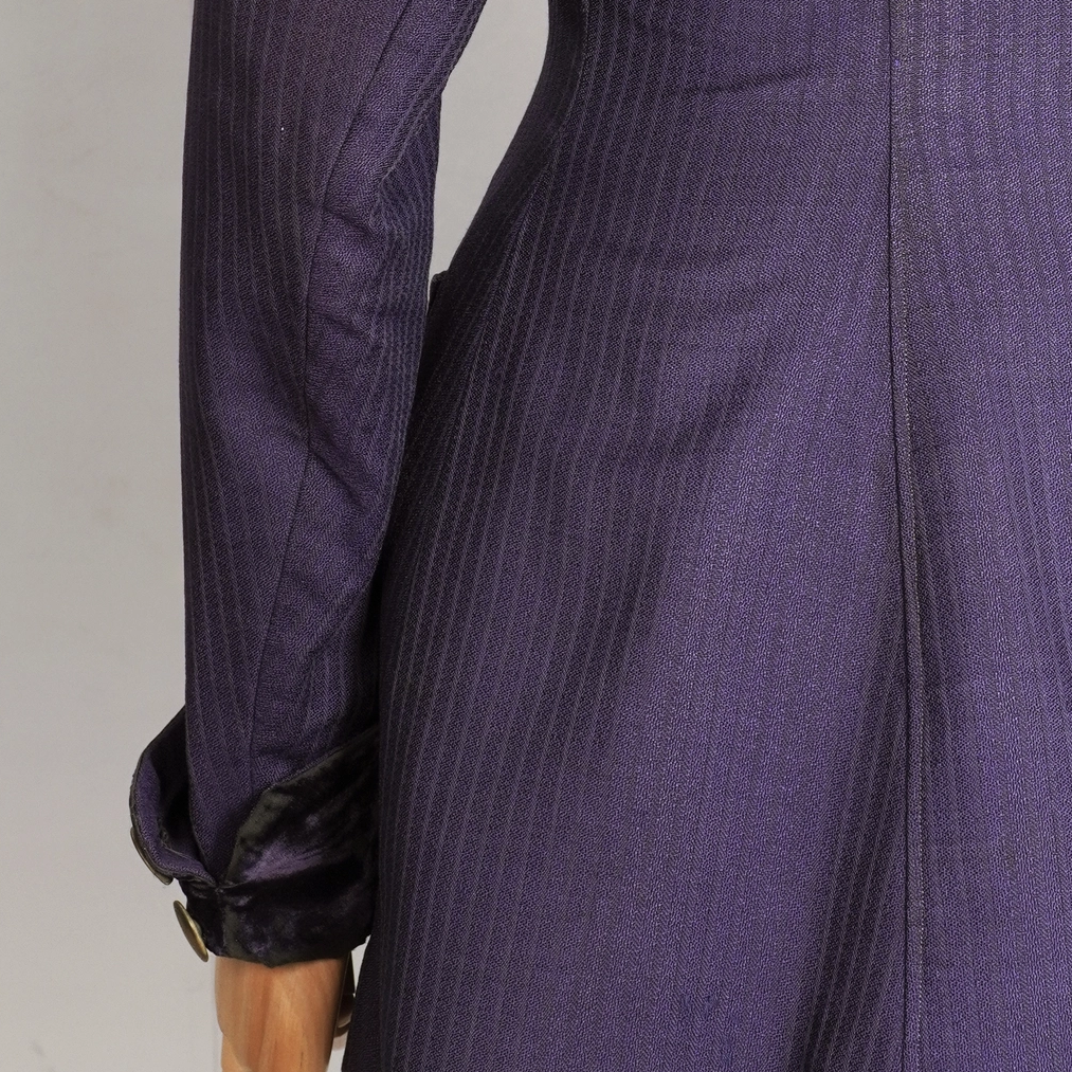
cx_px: 865
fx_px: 4064
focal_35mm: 116
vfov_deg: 14.9
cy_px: 140
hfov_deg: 14.9
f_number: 6.3
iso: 320
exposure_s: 1/30
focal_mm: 32
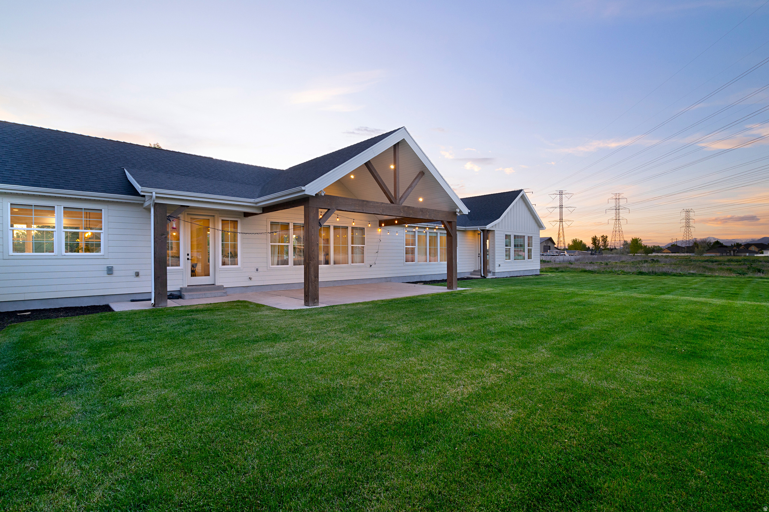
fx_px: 342
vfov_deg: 73.7
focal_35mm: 16
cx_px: 384
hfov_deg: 96.7
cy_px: 256
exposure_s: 1/3
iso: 400
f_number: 9
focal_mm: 16
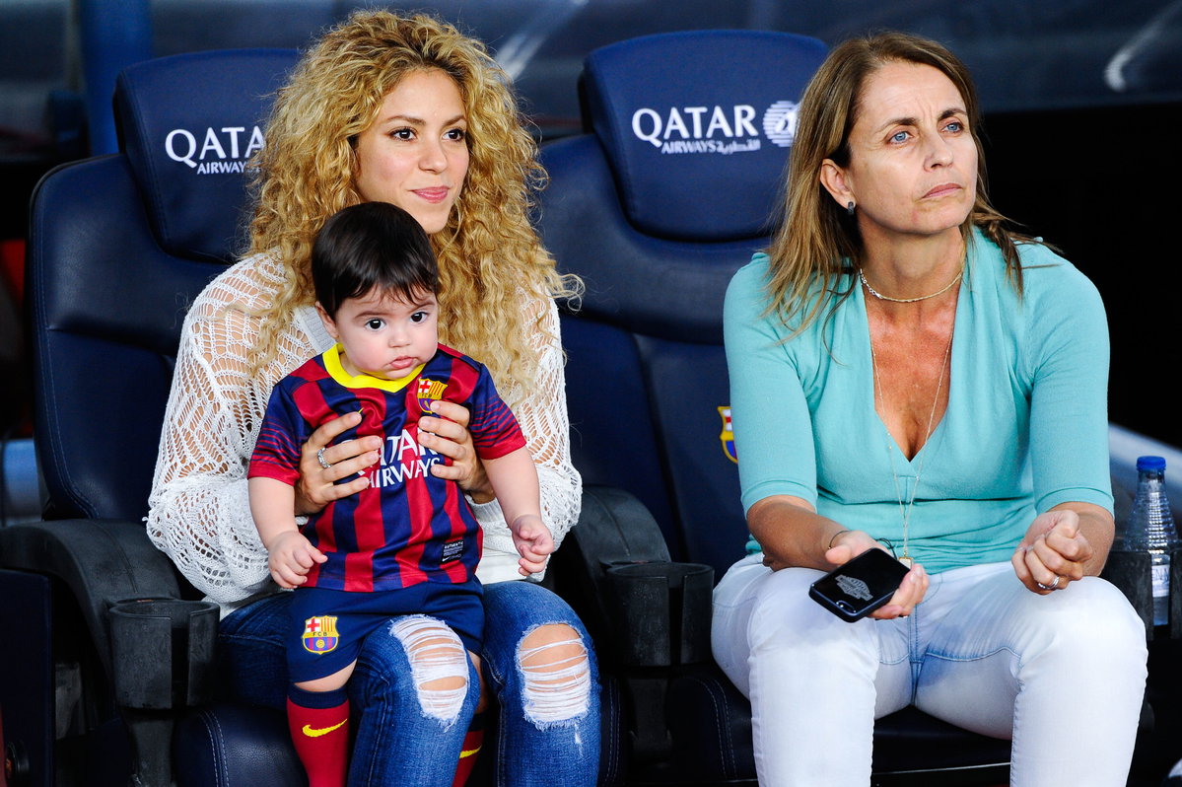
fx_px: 6563
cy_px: 394
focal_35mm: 200
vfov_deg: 6.9
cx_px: 591
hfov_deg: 10.3
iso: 1600
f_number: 3.5
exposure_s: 1/400
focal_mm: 200
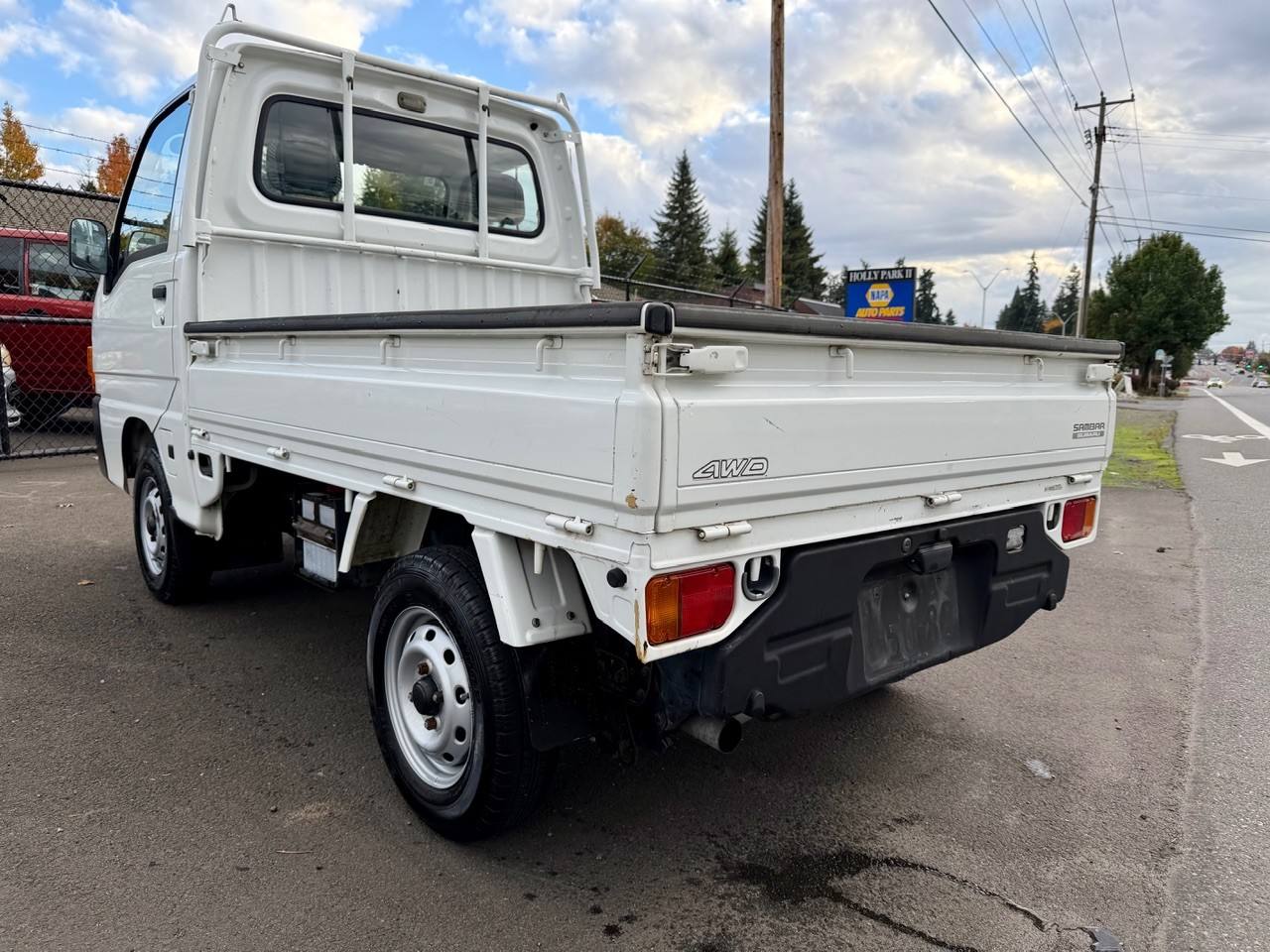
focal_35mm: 24
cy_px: 476
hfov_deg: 71.6
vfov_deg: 56.8
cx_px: 635
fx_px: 881
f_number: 1.78
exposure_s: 1/1122
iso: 80
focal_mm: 6.76
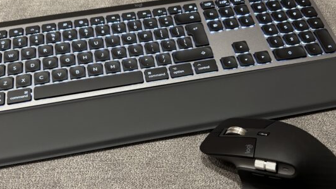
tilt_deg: -48.9
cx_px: 161
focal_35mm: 42
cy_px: 97
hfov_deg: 48.4
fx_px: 374
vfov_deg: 28.3
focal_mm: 5.96
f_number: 1.6
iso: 400
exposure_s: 1/33
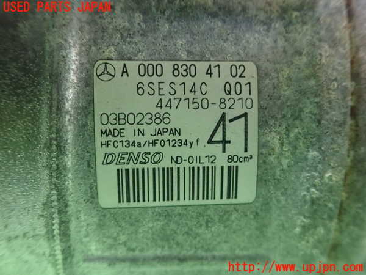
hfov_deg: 60.0
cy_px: 138
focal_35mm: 30
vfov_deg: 46.8
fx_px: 317
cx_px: 183
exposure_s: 1/30
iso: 1250
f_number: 2.3
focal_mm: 5.5
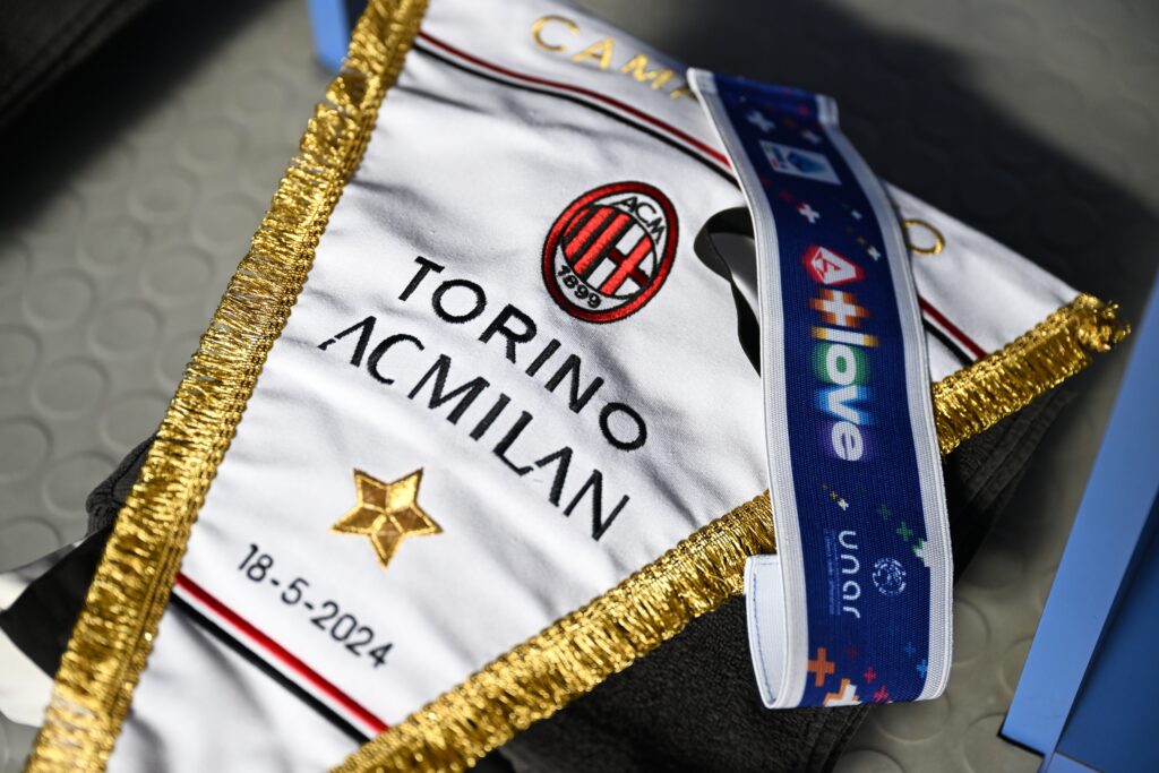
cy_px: 386
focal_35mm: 55
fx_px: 1771
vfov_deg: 24.6
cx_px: 580
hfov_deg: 36.2
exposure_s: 1/4000
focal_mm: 55
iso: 1000
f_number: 2.8
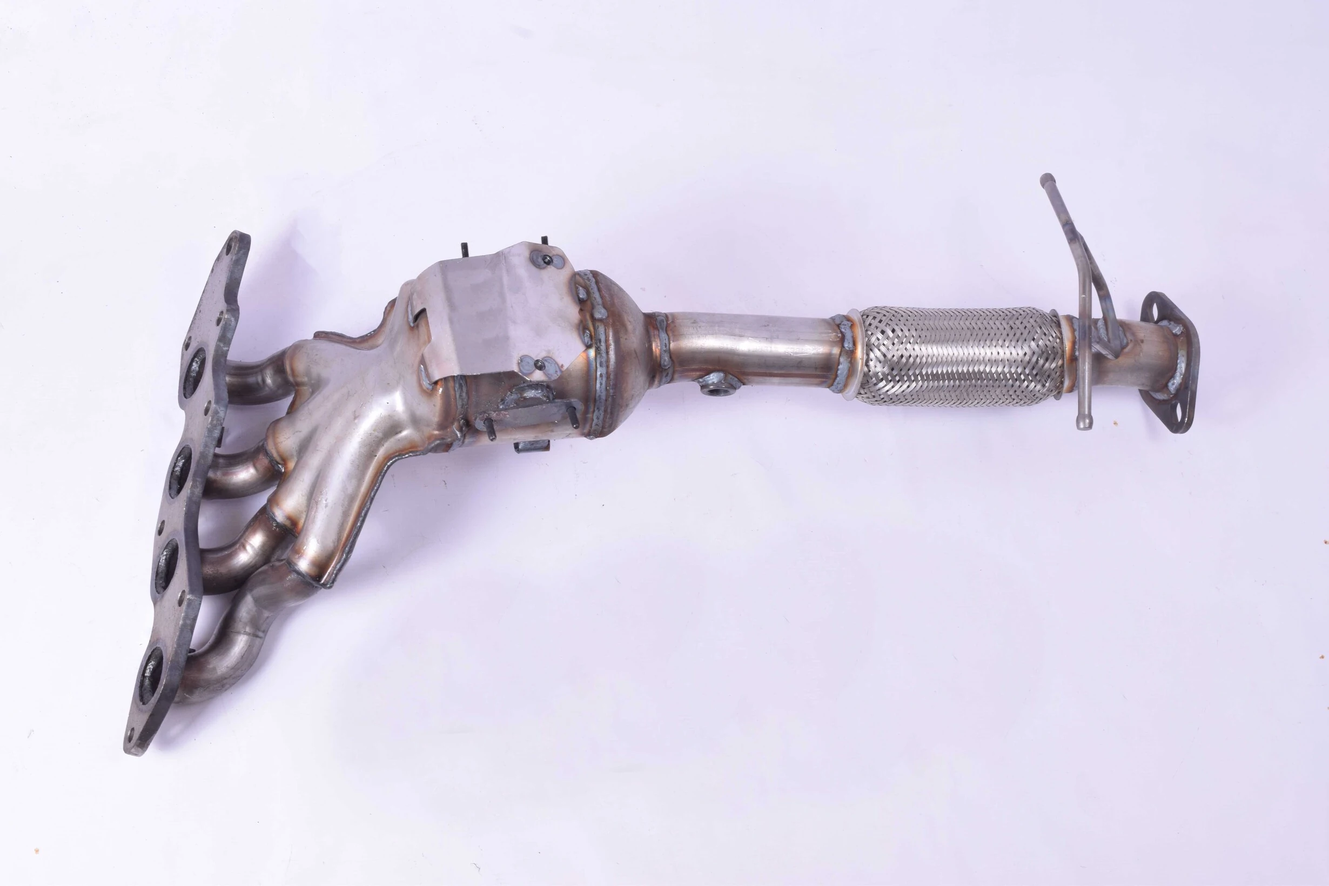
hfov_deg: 42.3
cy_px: 443
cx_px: 664
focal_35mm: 46
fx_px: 1716
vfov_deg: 28.9
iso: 400
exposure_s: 1/60
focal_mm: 31
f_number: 16
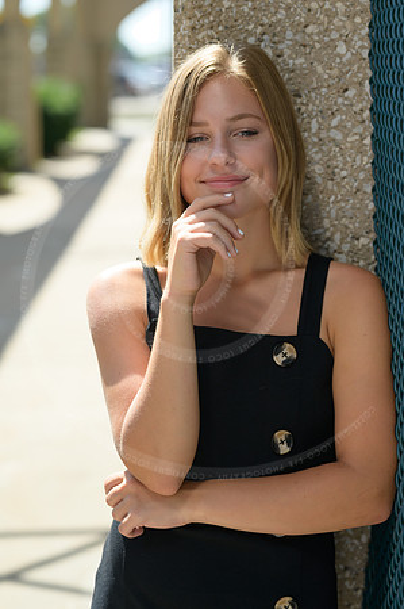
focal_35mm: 85
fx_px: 1434
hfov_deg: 16.0
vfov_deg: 23.9
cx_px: 202
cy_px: 304
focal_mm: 85
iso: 160
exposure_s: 1/800
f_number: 3.2
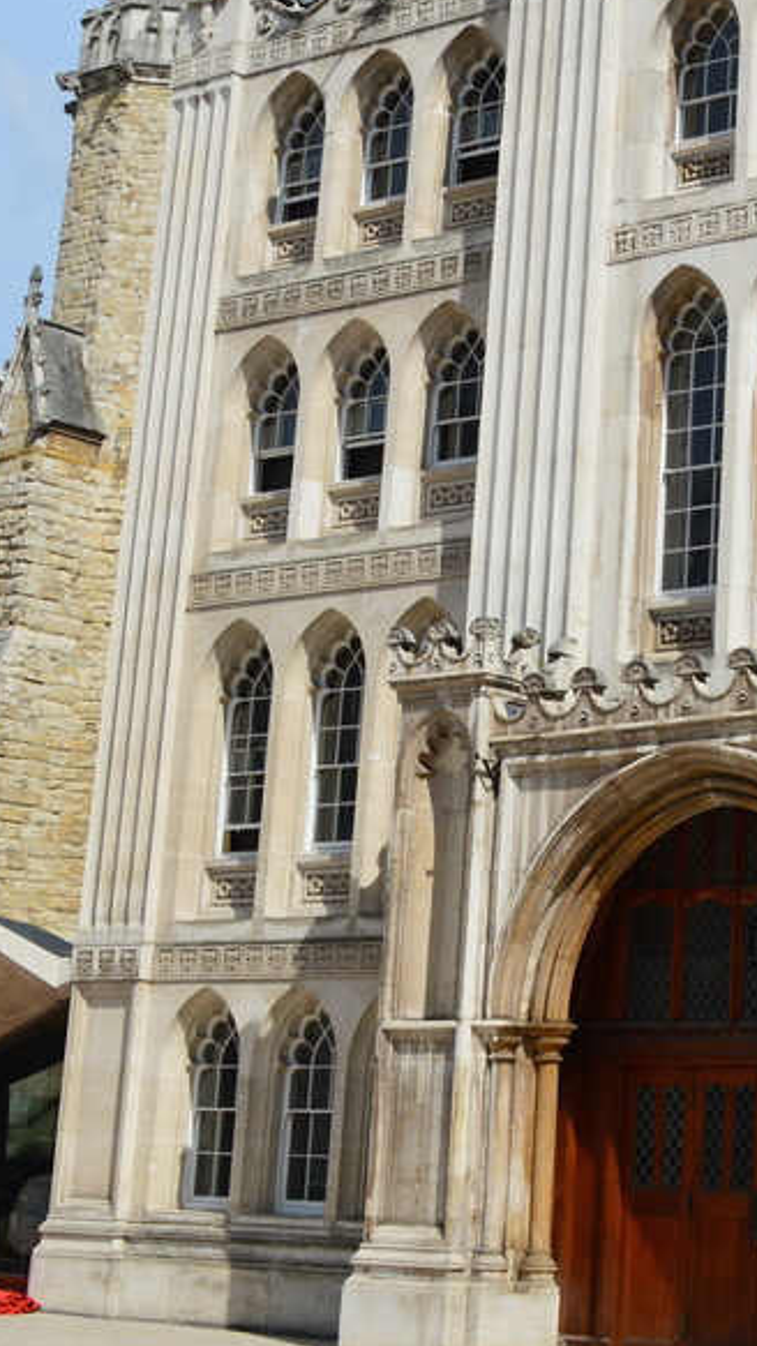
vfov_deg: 26.5
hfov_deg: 15.0
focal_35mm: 78
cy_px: 210
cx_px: 908
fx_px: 2783
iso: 280
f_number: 11
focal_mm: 22
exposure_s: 1/500
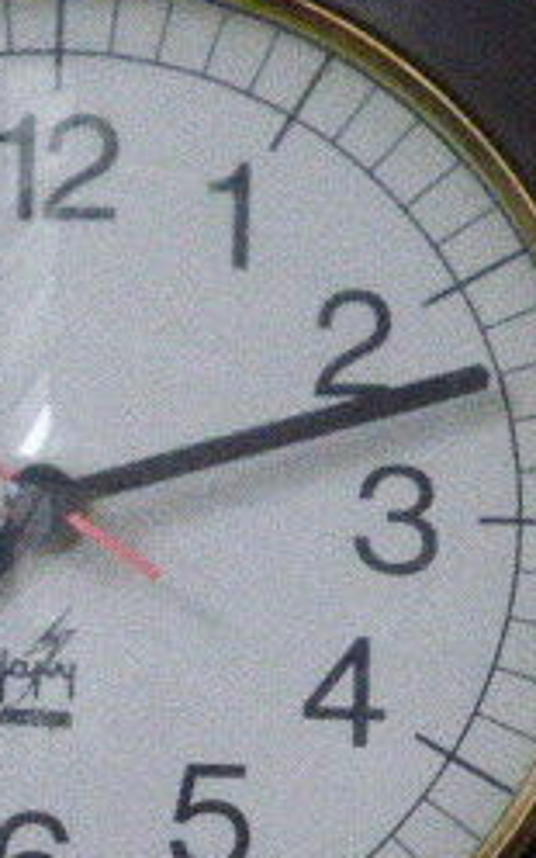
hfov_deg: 4.6
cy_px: 363
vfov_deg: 7.4
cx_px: 93
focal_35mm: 285
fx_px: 6661
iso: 1600
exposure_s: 1/100
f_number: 5.3
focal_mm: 17.1
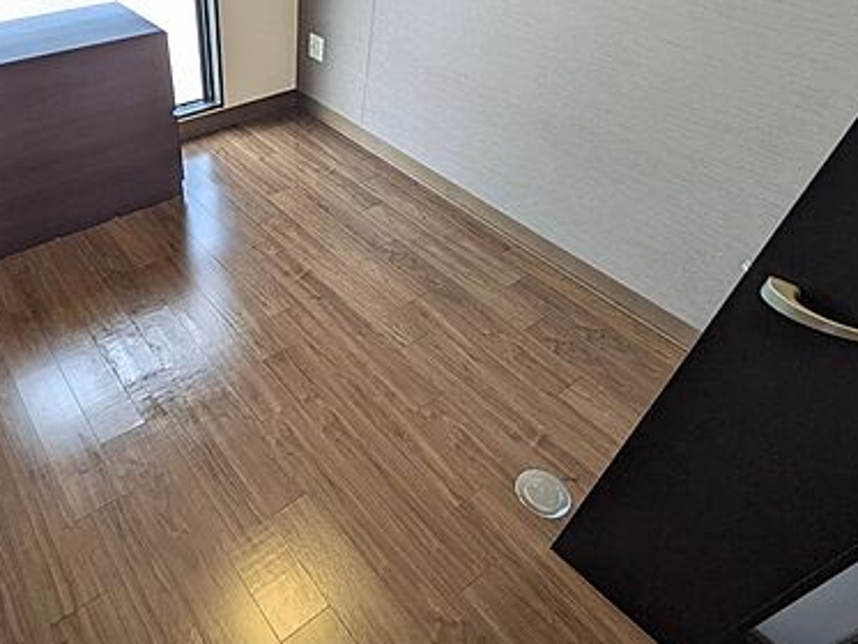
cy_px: 292
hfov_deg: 69.4
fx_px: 595
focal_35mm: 24
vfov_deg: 56.7
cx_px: 281
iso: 59
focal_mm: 1.83
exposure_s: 1/120
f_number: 2.2
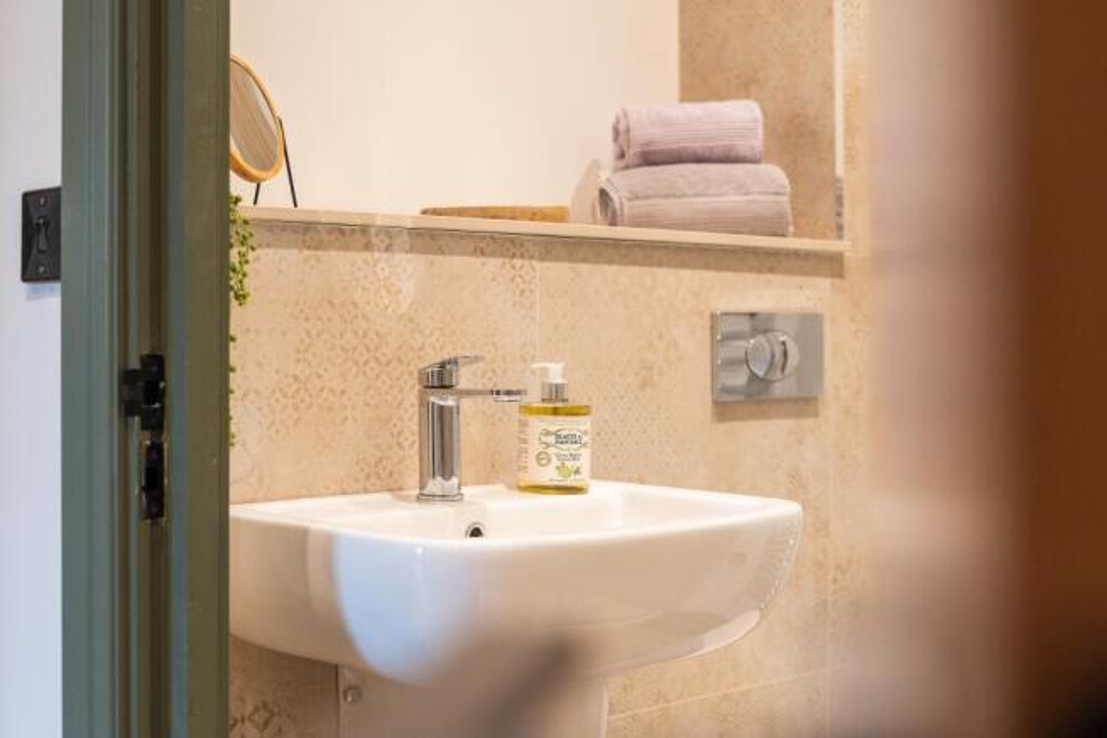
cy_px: 369
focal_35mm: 50
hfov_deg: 39.6
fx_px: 1538
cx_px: 554
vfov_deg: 27.0
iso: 1600
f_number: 4
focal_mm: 50
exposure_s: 1/160
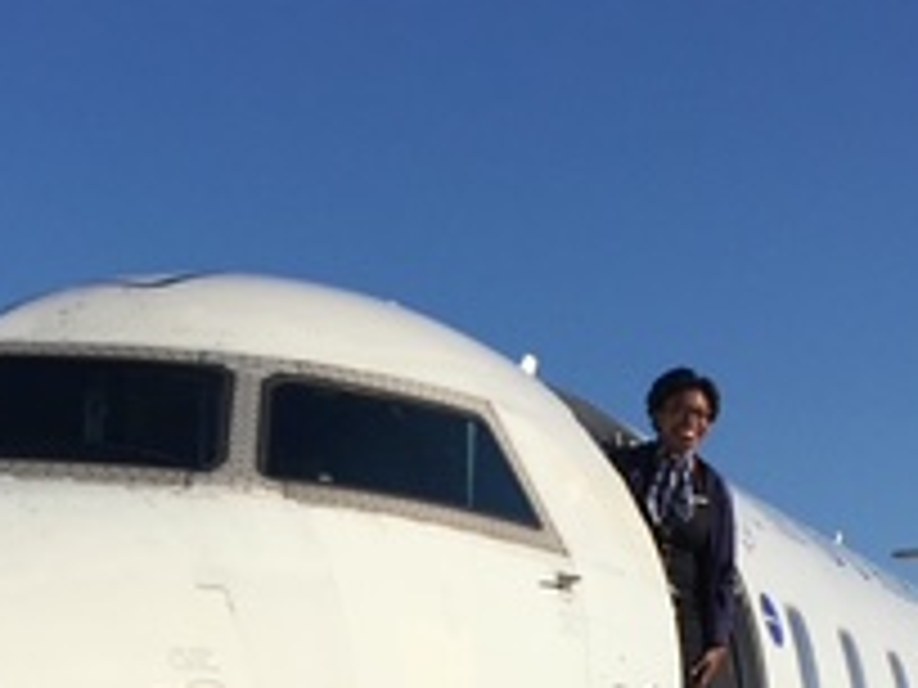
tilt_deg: +2.1
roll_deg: -0.6
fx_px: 2413
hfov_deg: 21.5
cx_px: 333
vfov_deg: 15.8
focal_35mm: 91
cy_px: 760
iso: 32
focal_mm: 4.15
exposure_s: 1/4405
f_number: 2.2
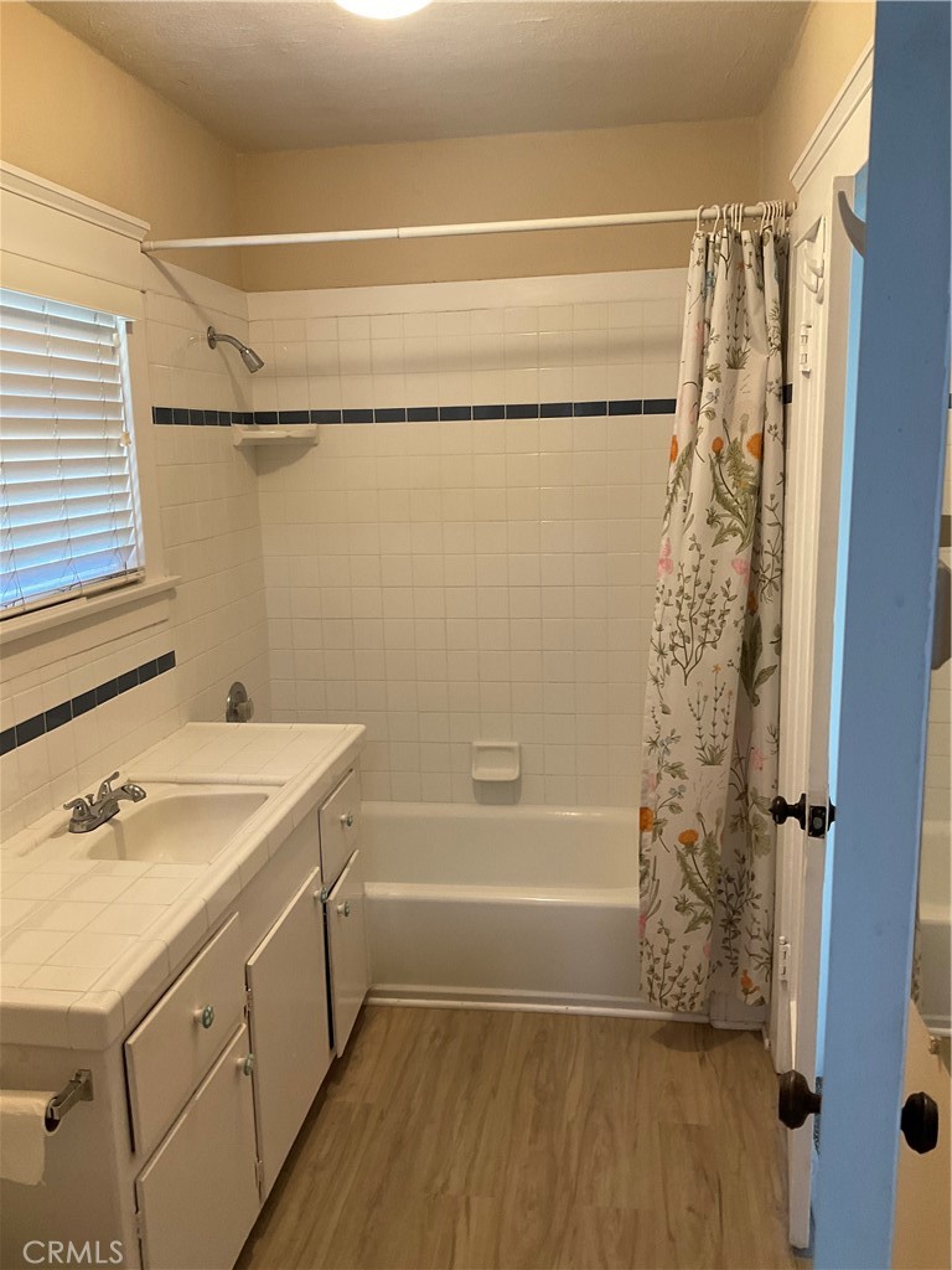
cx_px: 476
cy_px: 635
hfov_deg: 48.2
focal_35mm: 29
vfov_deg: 61.7
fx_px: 1063
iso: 100
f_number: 1.8
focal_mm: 3
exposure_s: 1/60
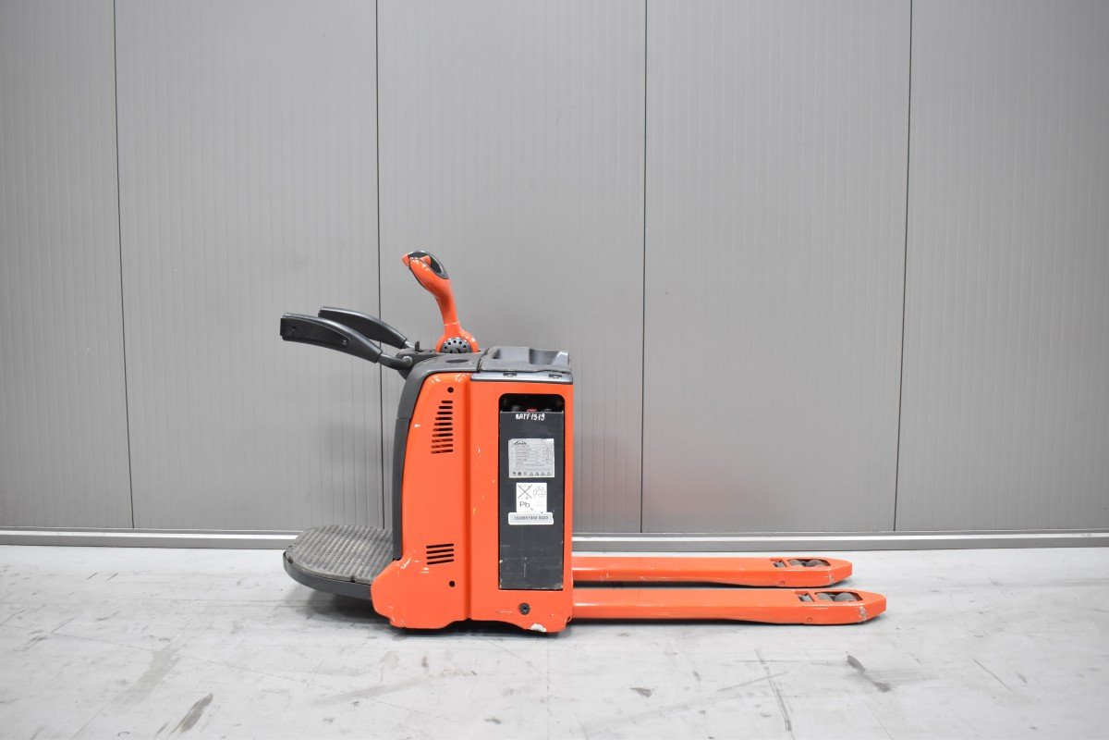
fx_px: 924
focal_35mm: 30
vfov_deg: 43.6
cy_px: 370
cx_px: 554
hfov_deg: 61.9
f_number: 4.5
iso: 1600
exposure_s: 1/40
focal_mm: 20
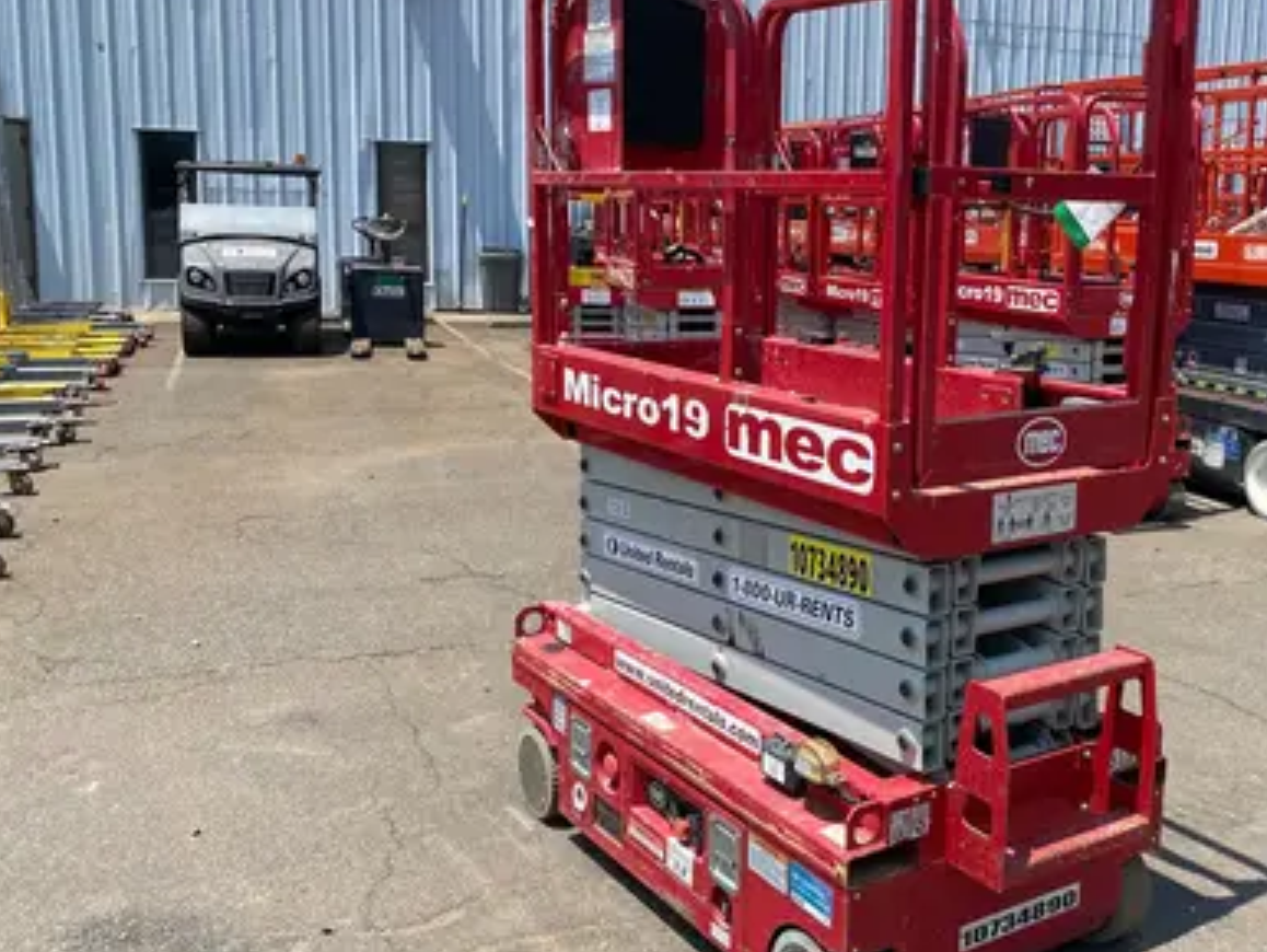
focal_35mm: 37
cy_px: 438
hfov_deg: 49.5
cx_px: 811
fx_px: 1355
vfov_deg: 38.7
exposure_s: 1/2410
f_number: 1.8
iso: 32
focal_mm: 4.25
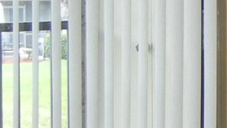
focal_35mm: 197
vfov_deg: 6.2
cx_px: 478
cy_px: 19
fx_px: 1186
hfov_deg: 10.0
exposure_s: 1/30
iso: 294
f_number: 3.5
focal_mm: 5.4
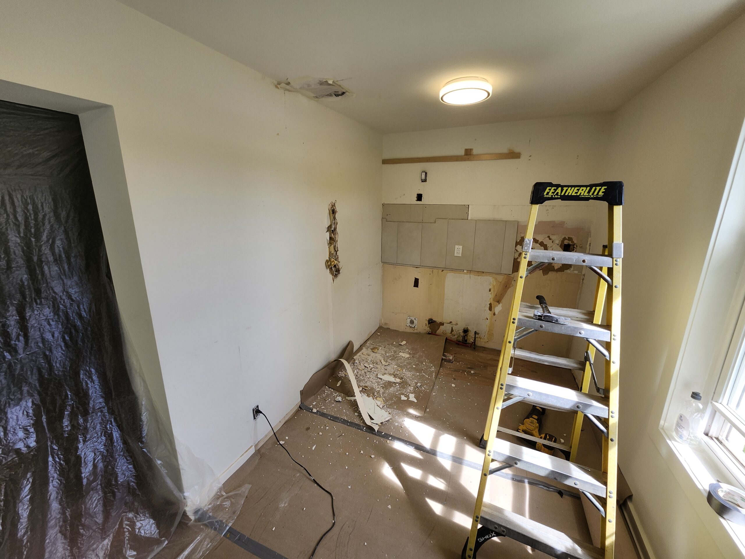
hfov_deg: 106.2
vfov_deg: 89.9
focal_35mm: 13
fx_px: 280
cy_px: 280
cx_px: 372
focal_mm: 1.74
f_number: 2.2
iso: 40
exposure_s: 1/146
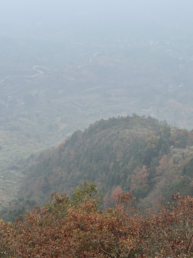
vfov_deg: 35.5
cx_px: 108
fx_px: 402
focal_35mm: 54
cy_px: 120
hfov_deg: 27.0
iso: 64
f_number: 1.78
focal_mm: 6.86
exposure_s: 1/1030
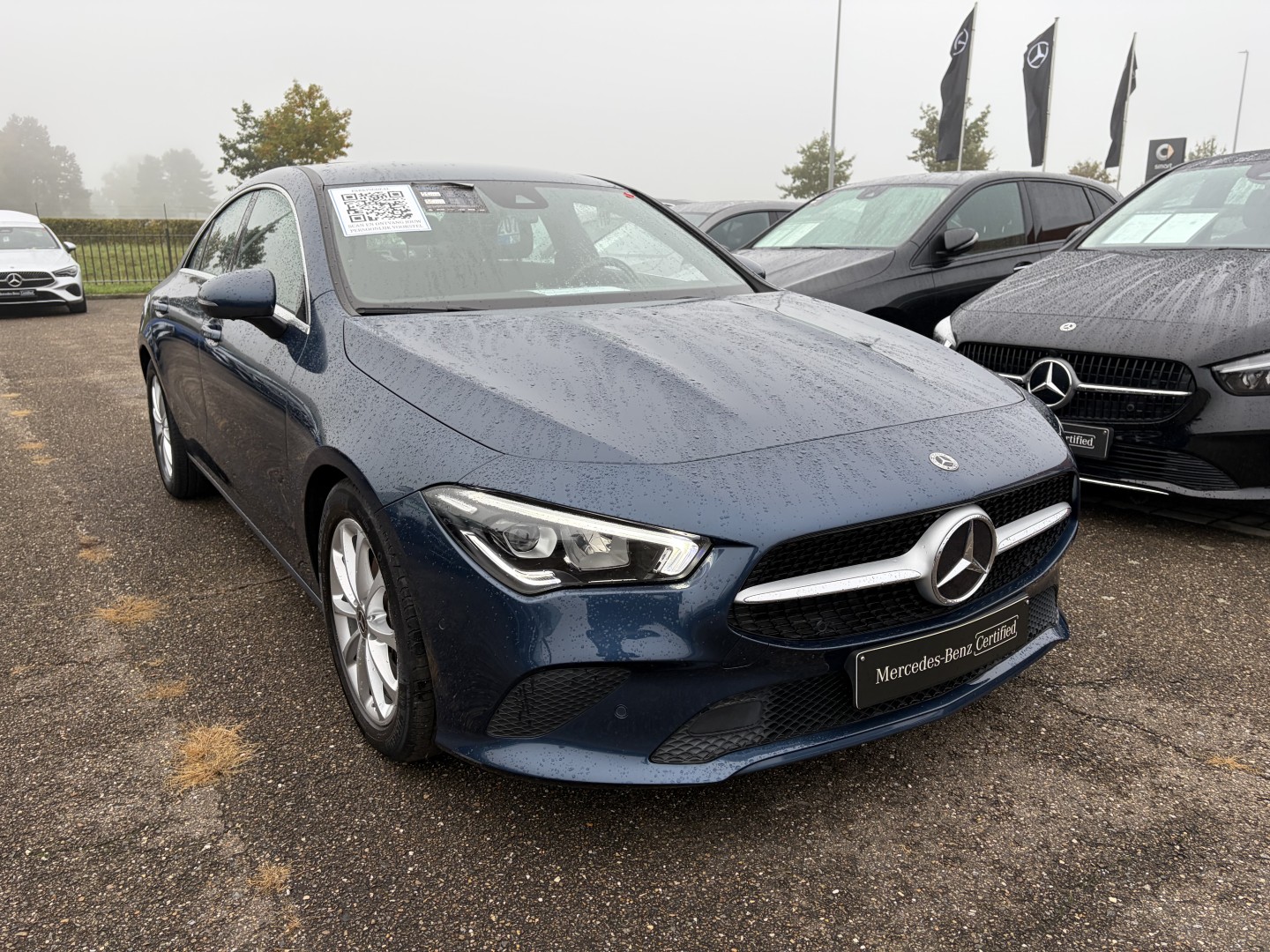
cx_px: 635
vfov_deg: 53.1
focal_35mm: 26
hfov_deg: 67.3
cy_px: 476
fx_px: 954
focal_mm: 5.96
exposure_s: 1/459
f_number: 1.6
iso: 50
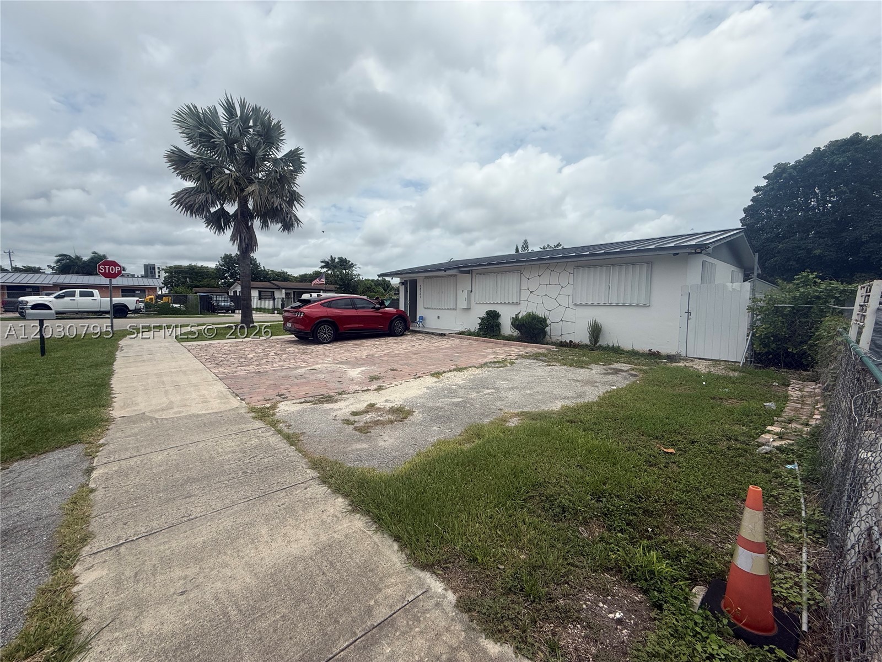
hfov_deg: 102.1
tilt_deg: -3.9
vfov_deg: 85.7
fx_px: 357
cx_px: 441
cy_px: 331
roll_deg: -0.2
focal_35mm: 14
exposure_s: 1/3663
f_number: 2.2
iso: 50
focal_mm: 2.22
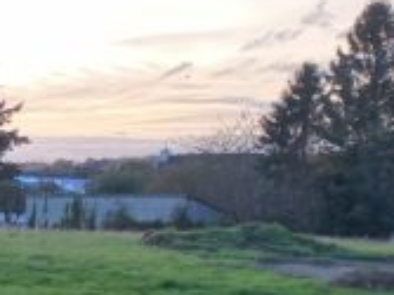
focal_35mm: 115
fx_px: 1308
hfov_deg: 14.9
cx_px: -311
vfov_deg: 12.7
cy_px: 307
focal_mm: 4.6
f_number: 1.8
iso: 40
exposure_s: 1/100
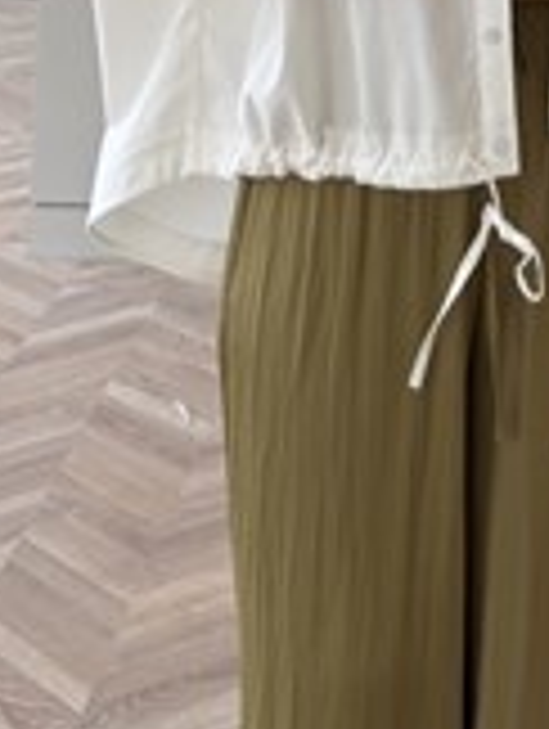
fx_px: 1287
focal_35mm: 61
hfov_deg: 23.7
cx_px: 446
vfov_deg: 27.8
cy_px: -142
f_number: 1.78
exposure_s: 1/121
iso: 100
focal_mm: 6.76
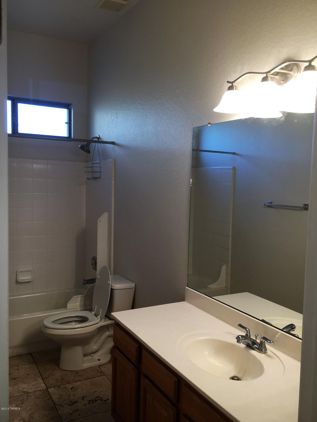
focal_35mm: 29
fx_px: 354
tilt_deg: -4.4
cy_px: 211
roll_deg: +1.5
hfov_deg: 48.2
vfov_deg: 61.7
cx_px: 158
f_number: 2.2
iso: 25
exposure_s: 1/40
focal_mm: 4.15
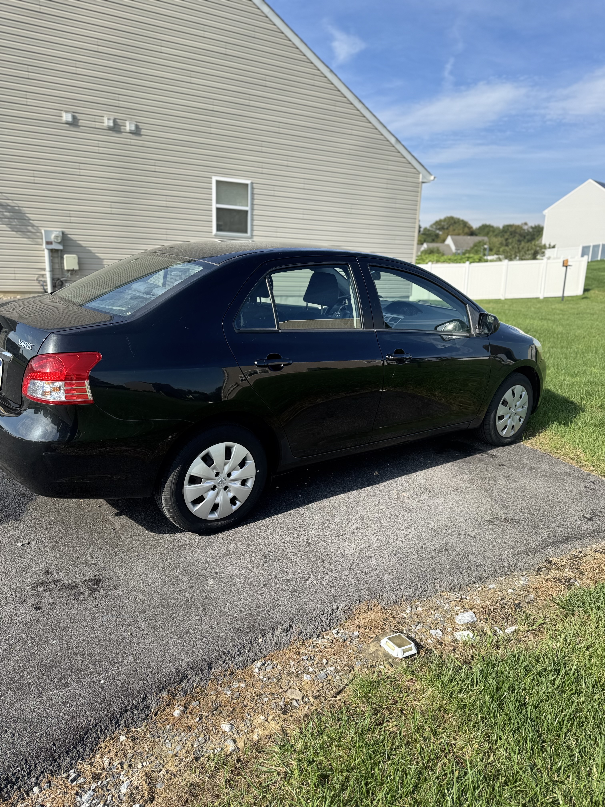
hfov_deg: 56.8
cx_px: 302
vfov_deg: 71.6
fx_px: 559
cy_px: 404
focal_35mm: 24
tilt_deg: -14.2
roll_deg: -2.0
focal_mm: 6.76
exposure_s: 1/2506
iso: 80
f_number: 1.78
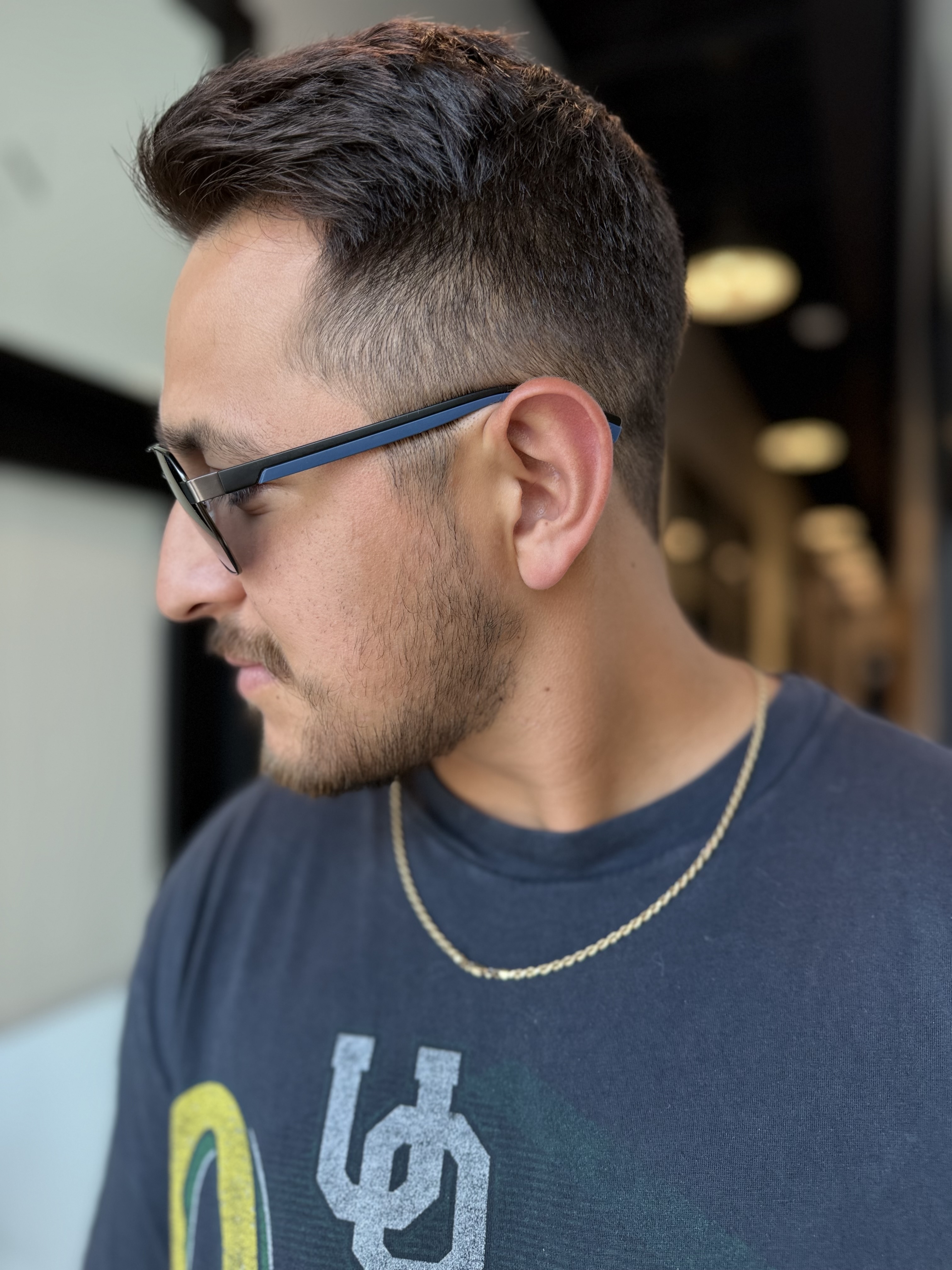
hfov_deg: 56.8
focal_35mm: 24
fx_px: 880
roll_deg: -0.3
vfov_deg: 71.6
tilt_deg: +2.7
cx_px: 476
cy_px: 635
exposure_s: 1/120
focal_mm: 6.76
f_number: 1.78
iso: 80
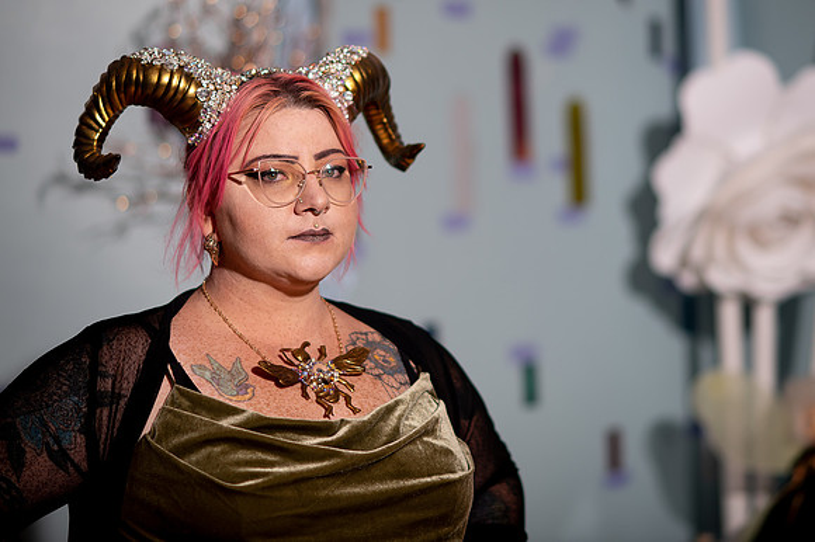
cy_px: 213
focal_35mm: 128
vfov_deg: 10.7
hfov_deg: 16.1
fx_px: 2886
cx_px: 457
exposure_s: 1/640
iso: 200
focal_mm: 105
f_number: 2
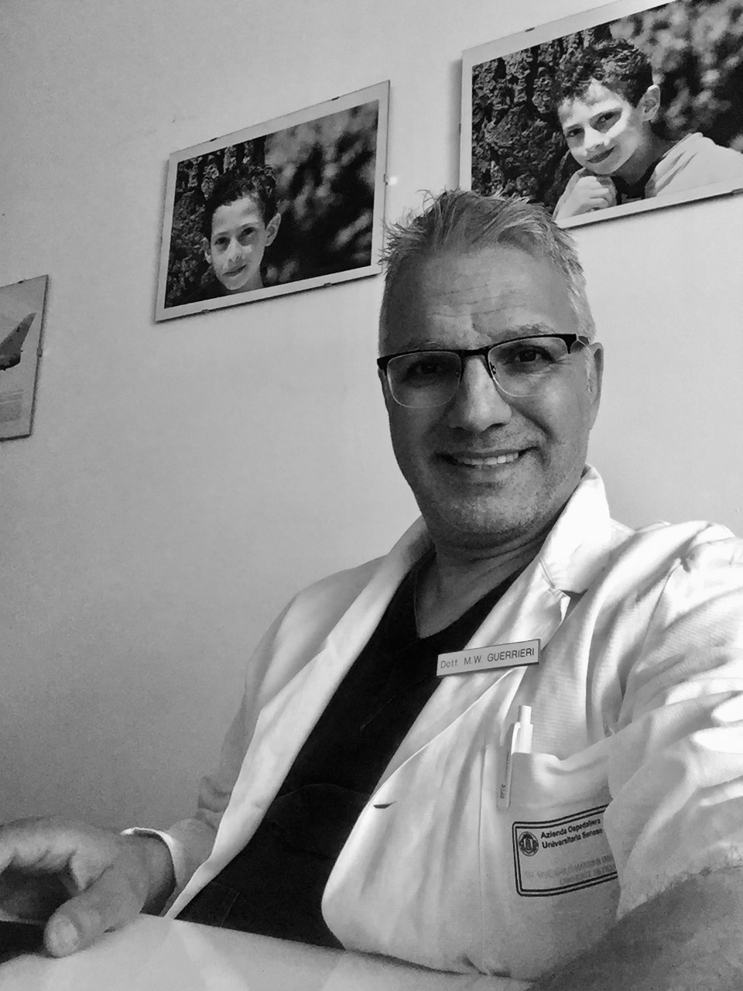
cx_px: 372
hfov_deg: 45.4
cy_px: 496
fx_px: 887
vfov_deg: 58.4
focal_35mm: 31
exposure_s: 1/33
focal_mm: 2.65
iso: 250
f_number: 2.2
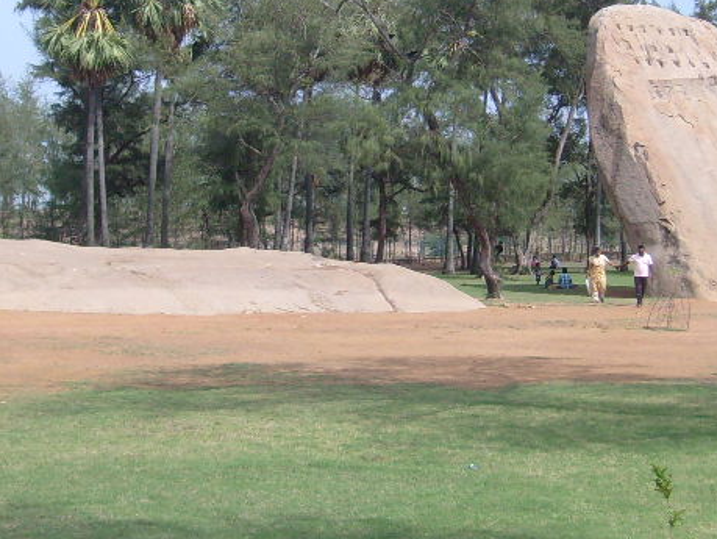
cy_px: 178
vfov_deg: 18.9
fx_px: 1617
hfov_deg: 25.0
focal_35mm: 78
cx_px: 373
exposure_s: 1/250
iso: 80
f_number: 7.1
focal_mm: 5.8
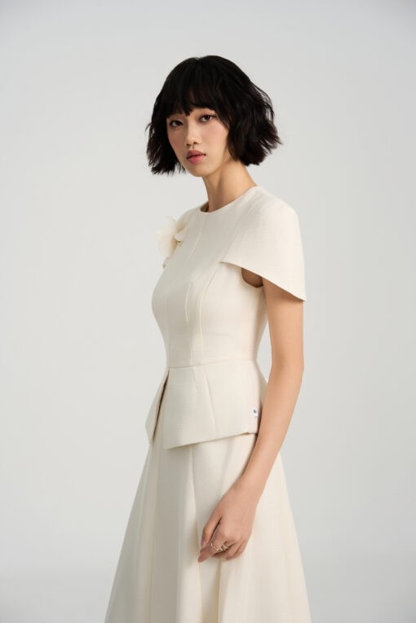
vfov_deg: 36.2
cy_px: 312
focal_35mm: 55
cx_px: 208
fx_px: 953
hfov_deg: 24.6
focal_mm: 55
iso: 160
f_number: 6.3
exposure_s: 1/160
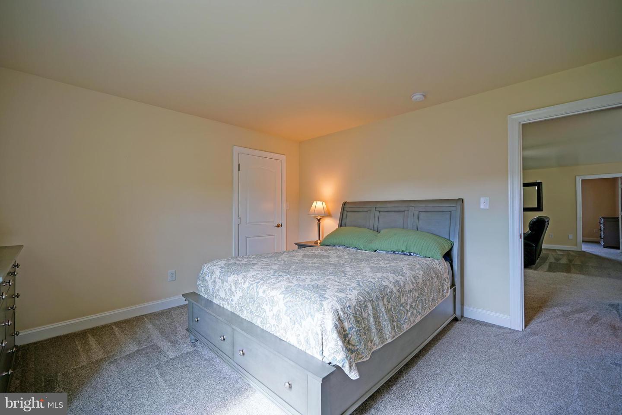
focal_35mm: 15
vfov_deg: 77.3
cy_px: 208
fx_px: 259
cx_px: 311
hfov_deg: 100.4
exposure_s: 1/40
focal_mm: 10
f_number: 3.2
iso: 100
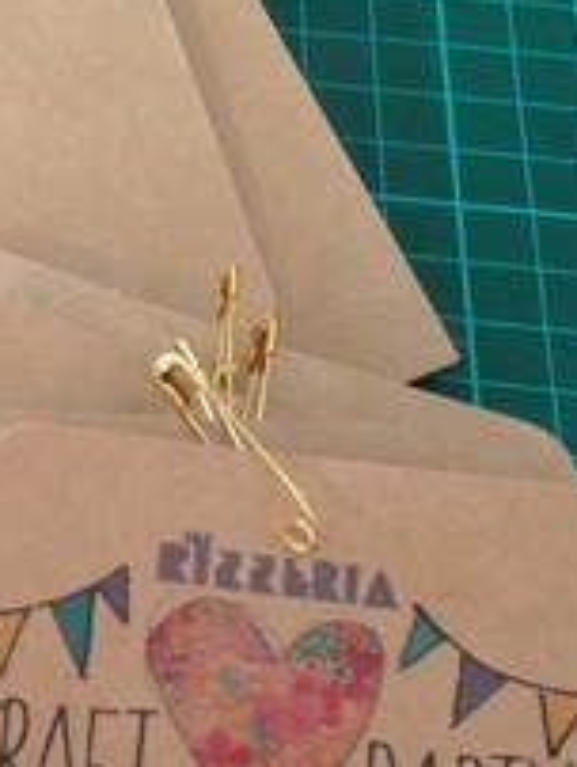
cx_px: -448
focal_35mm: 98
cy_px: 414
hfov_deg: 13.6
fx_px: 2173
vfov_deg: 20.0
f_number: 2.4
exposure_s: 1/20
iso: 100
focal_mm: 4.13
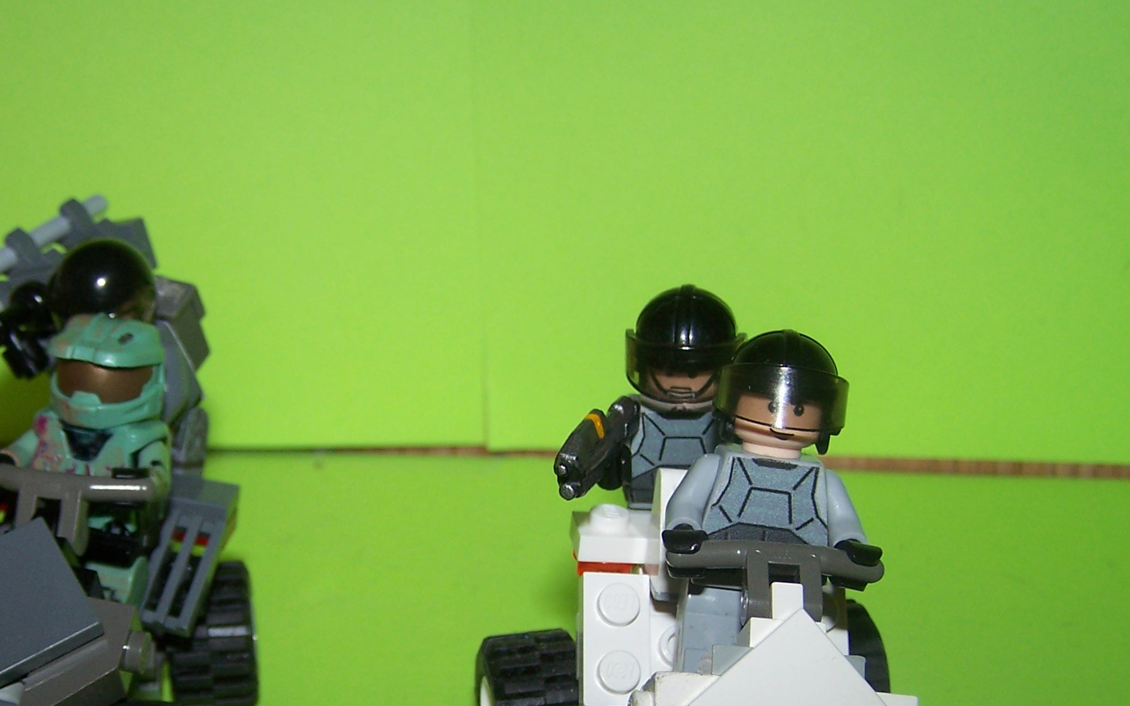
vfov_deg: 22.0
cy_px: 590
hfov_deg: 34.9
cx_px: 427
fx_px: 1786
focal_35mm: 58
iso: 80
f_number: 2.8
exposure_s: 1/60
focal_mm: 6.3
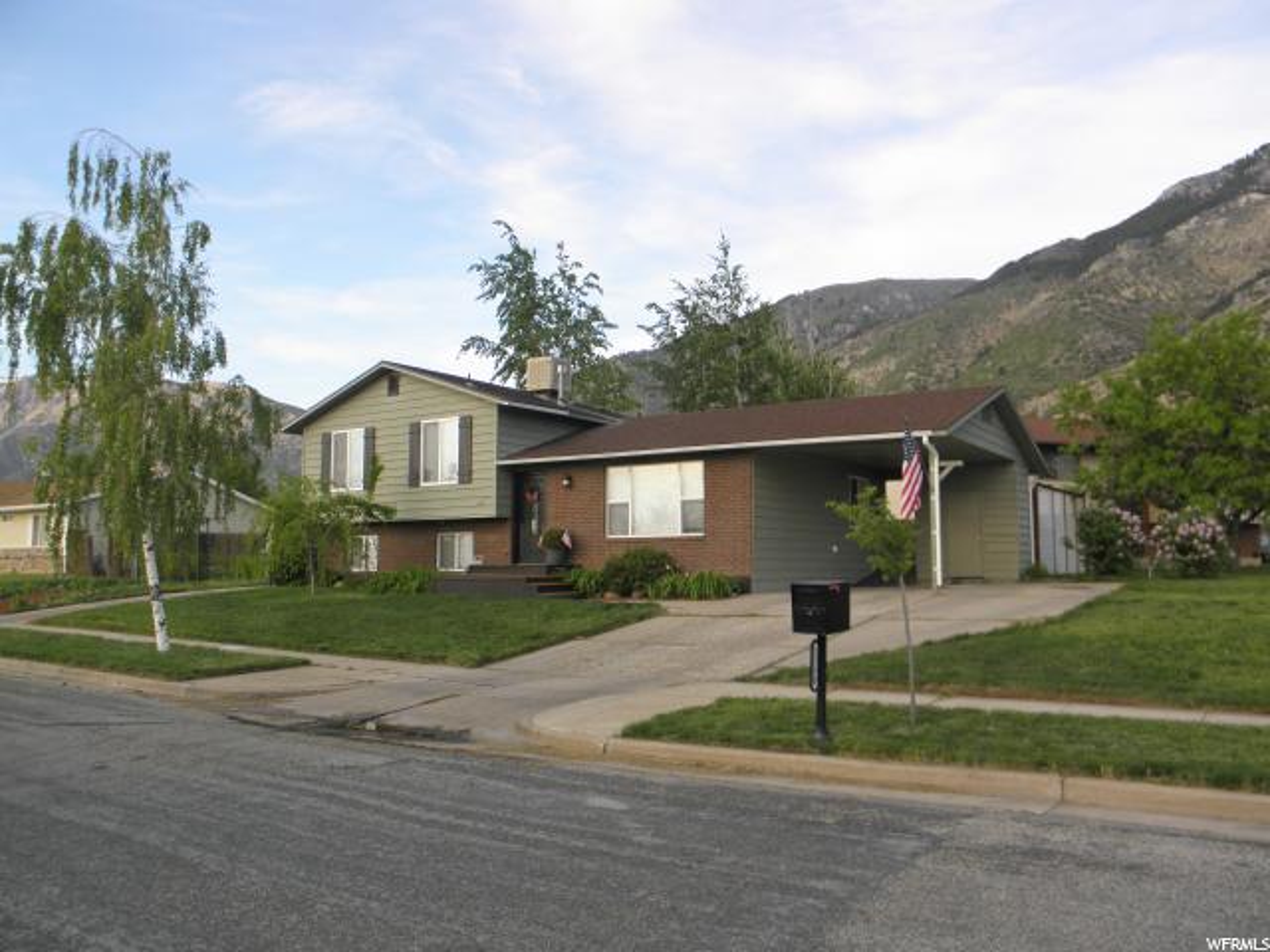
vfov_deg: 49.7
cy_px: 476
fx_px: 1027
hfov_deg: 63.4
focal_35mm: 28
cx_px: 635
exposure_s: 1/250
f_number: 3.5
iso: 100
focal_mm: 5
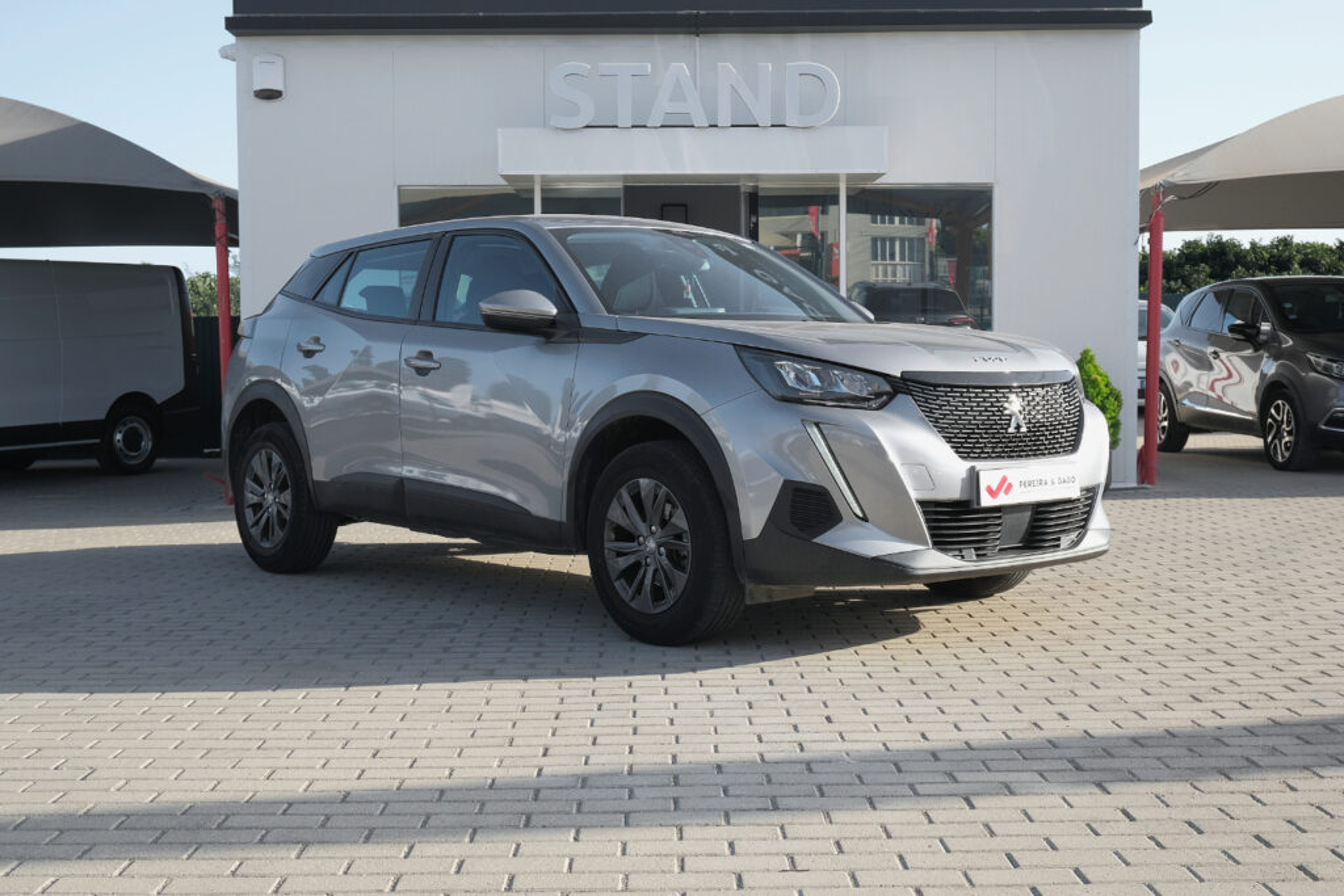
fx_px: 1568
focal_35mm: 42
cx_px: 672
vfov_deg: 31.9
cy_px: 448
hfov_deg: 46.4
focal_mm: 28
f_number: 8
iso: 160
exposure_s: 1/125
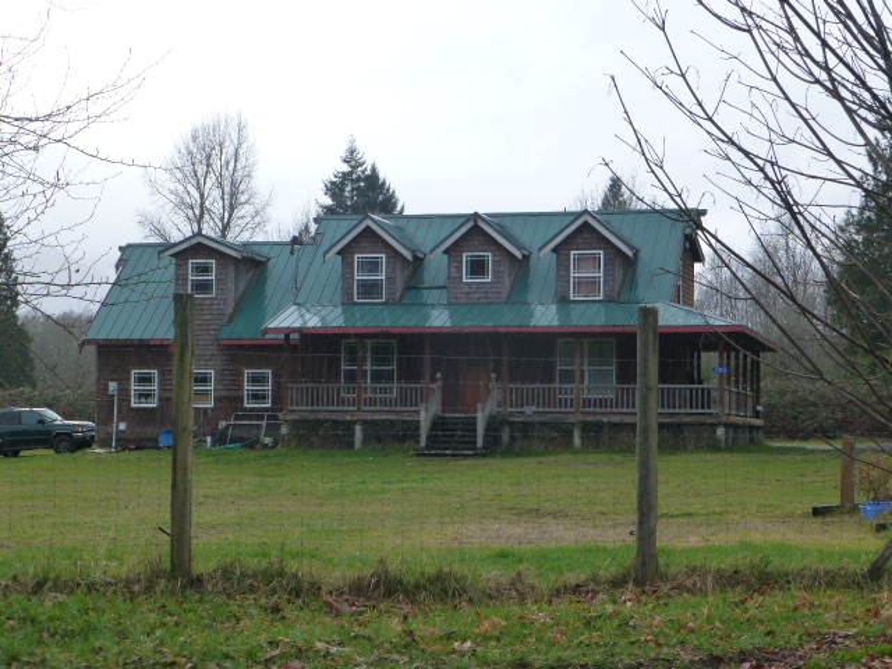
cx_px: 446
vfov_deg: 19.6
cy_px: 334
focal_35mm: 75
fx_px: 1933
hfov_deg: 26.0
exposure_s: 1/160
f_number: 5
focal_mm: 13.3
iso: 160
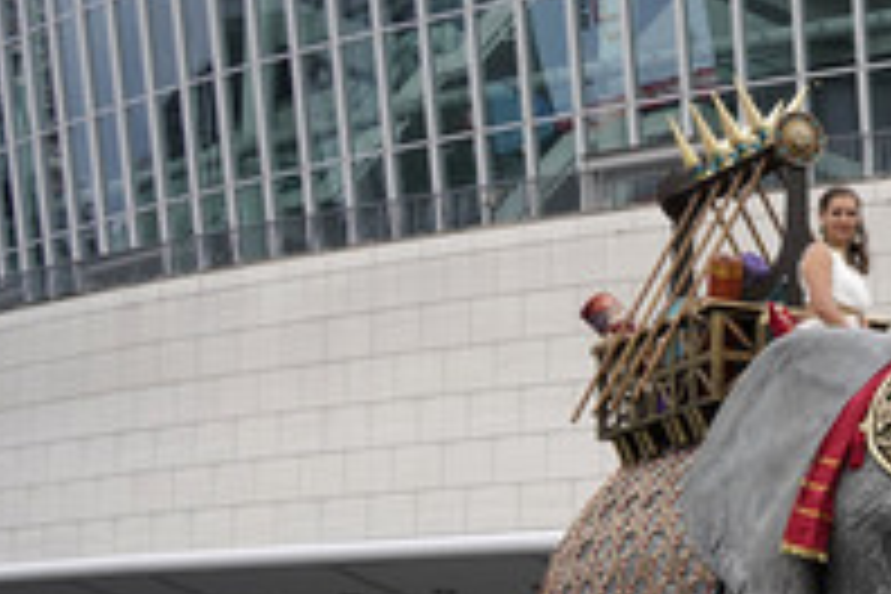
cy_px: 652
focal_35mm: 82
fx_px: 2029
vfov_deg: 16.2
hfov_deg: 23.8
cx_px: 875
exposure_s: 1/320
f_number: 8
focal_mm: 36
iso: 640
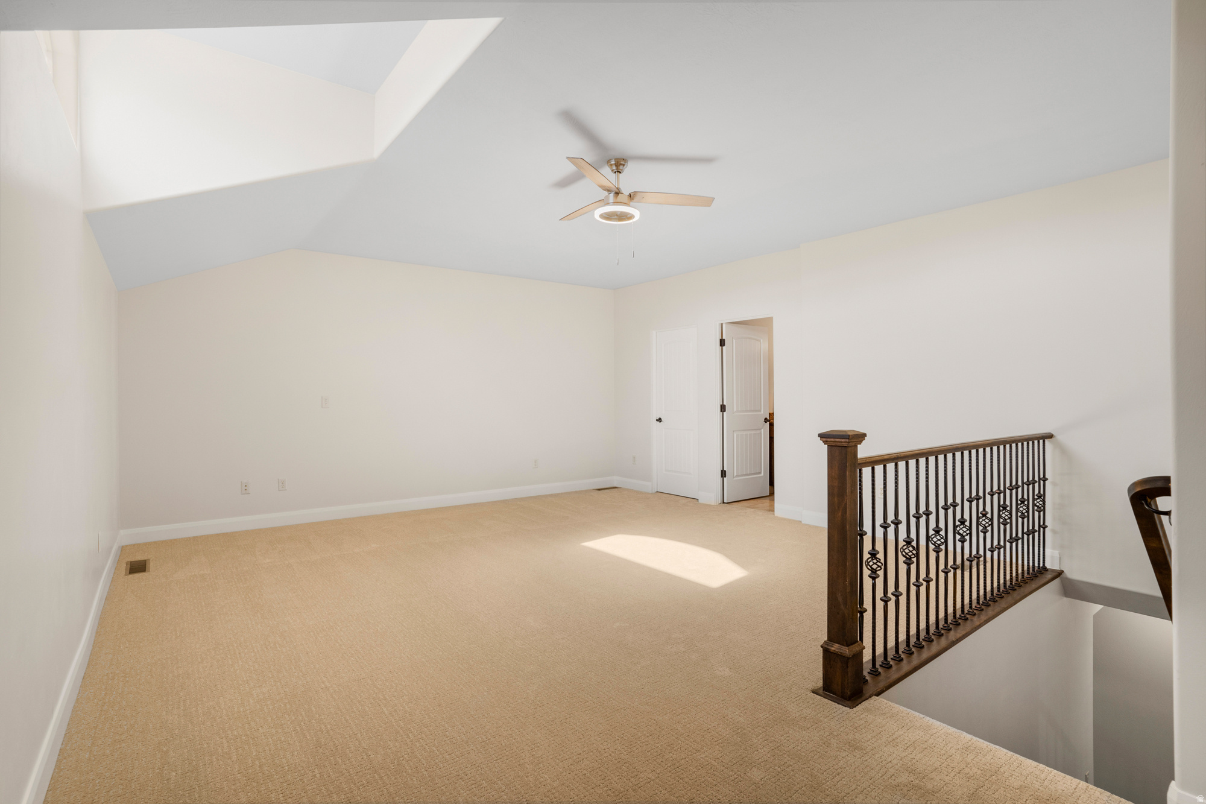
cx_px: 603
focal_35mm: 17
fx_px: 569
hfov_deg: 93.3
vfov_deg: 70.4
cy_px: 402
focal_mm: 17
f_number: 9
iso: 250
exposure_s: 1/20
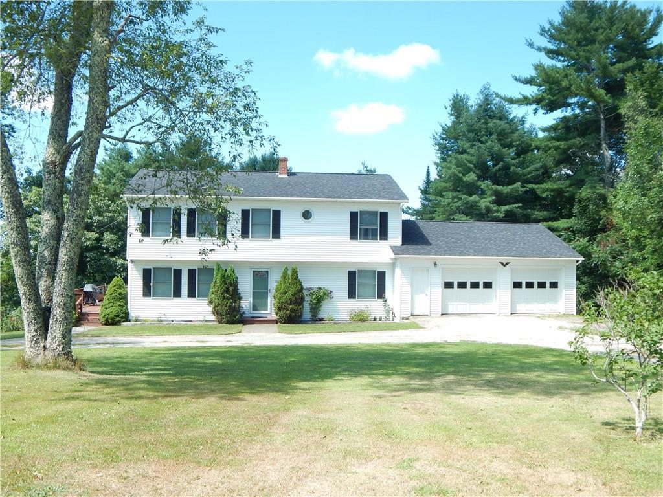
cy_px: 248
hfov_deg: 58.4
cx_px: 332
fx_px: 594
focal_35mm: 31
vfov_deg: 45.4
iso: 125
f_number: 3.2
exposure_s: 1/500
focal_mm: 5.6
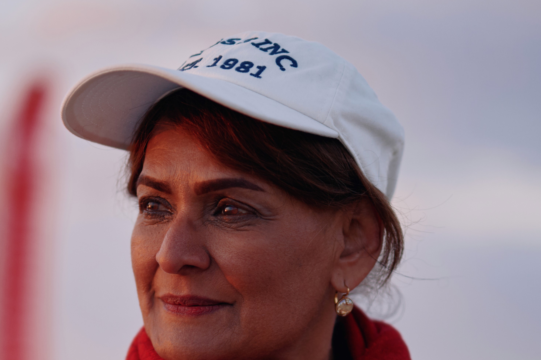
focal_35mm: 140
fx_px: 2104
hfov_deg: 14.6
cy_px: 482
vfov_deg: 9.6
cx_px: 201
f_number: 1.2
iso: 100
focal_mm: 50
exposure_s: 1/800
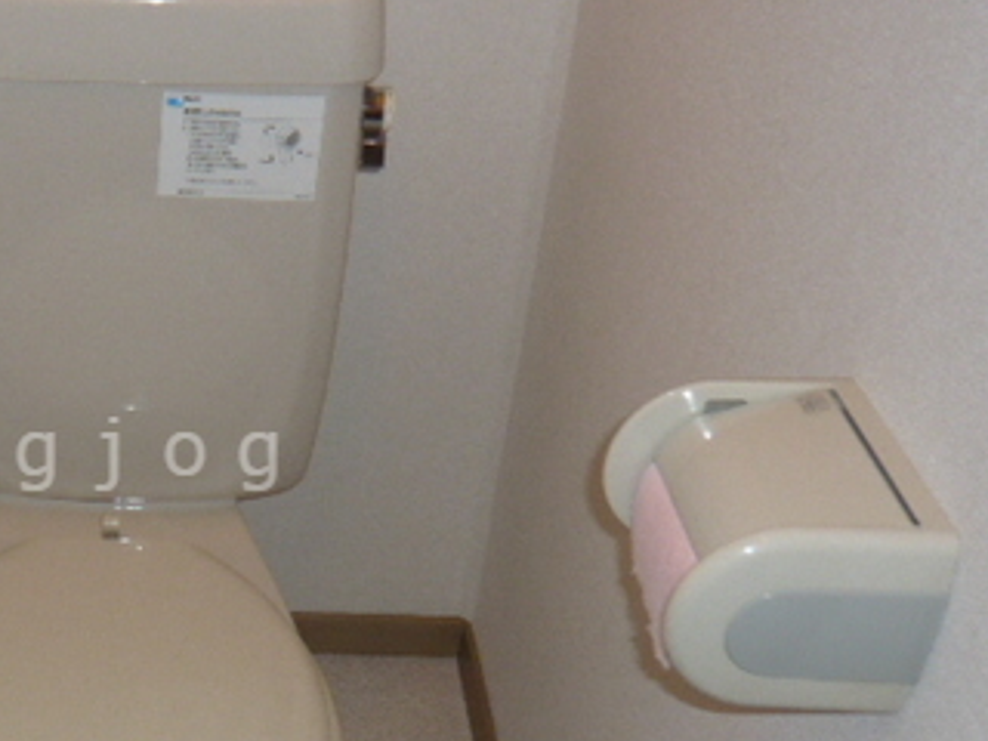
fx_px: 1598
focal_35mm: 56
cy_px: 454
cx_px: 83
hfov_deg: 32.5
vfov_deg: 26.0
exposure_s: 1/30
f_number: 2.8
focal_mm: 4.6
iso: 100
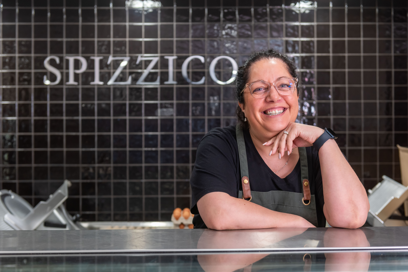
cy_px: 136
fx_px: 544
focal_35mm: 48
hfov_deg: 41.1
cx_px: 204
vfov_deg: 28.1
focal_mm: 48
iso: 800
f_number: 3.5
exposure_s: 1/200
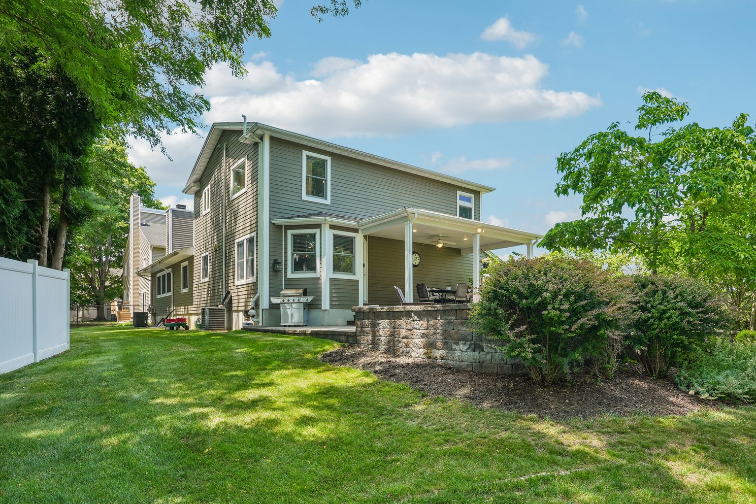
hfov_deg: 76.6
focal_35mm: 23
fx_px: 476
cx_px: 417
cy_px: 317
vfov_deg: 55.1
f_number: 9
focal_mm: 16.5
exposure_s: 1/40
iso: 100
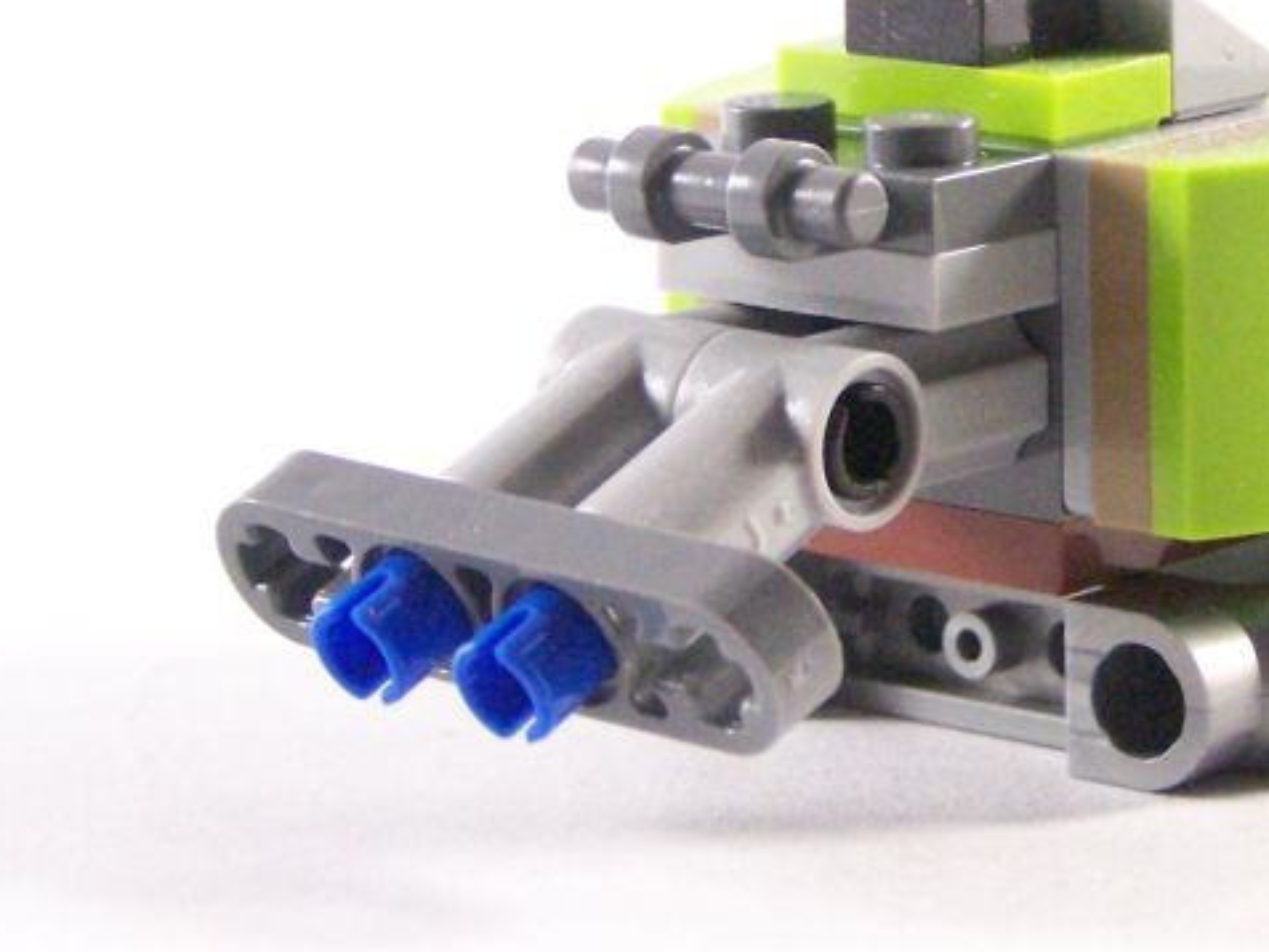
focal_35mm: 176
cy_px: 231
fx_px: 6454
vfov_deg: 8.4
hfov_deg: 11.1
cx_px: 1240
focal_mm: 13.7
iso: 400
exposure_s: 1/60
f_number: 3.2
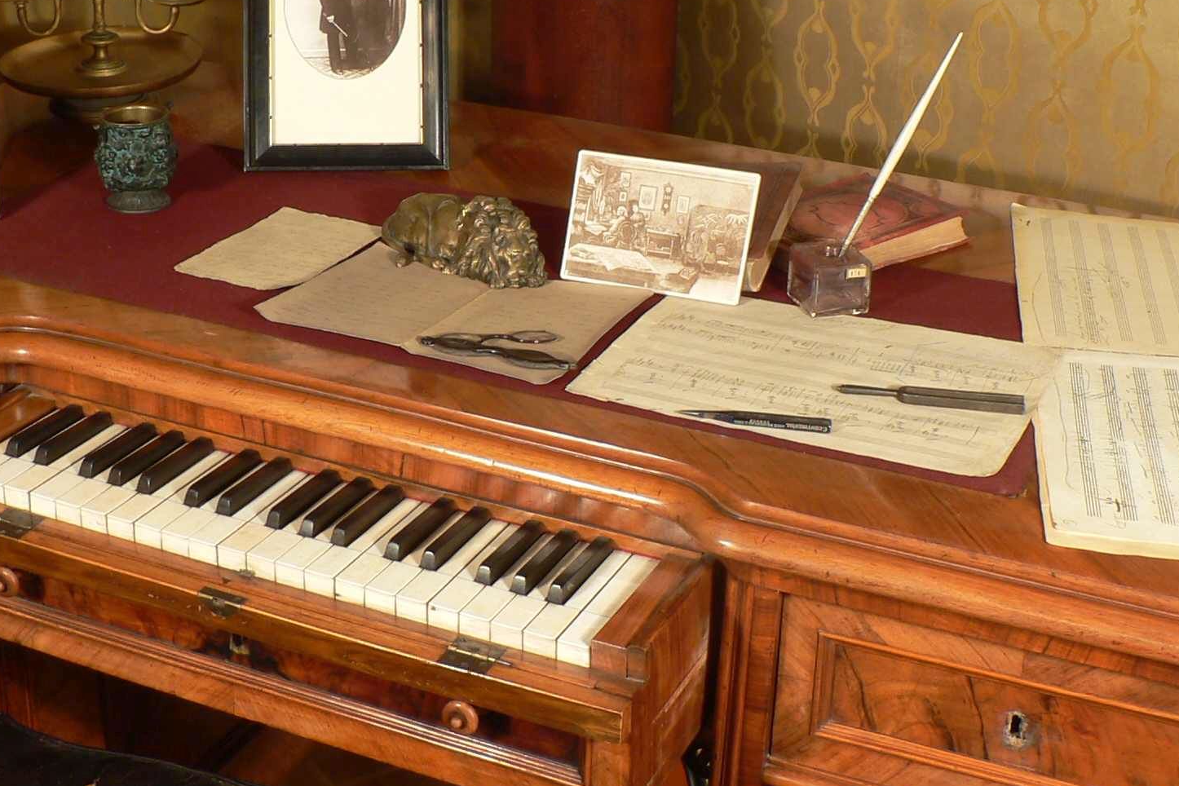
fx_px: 1899
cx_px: 539
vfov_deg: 23.3
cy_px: 249
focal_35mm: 58
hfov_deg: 34.5
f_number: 5.6
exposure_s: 1/4
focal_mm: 6
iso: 64
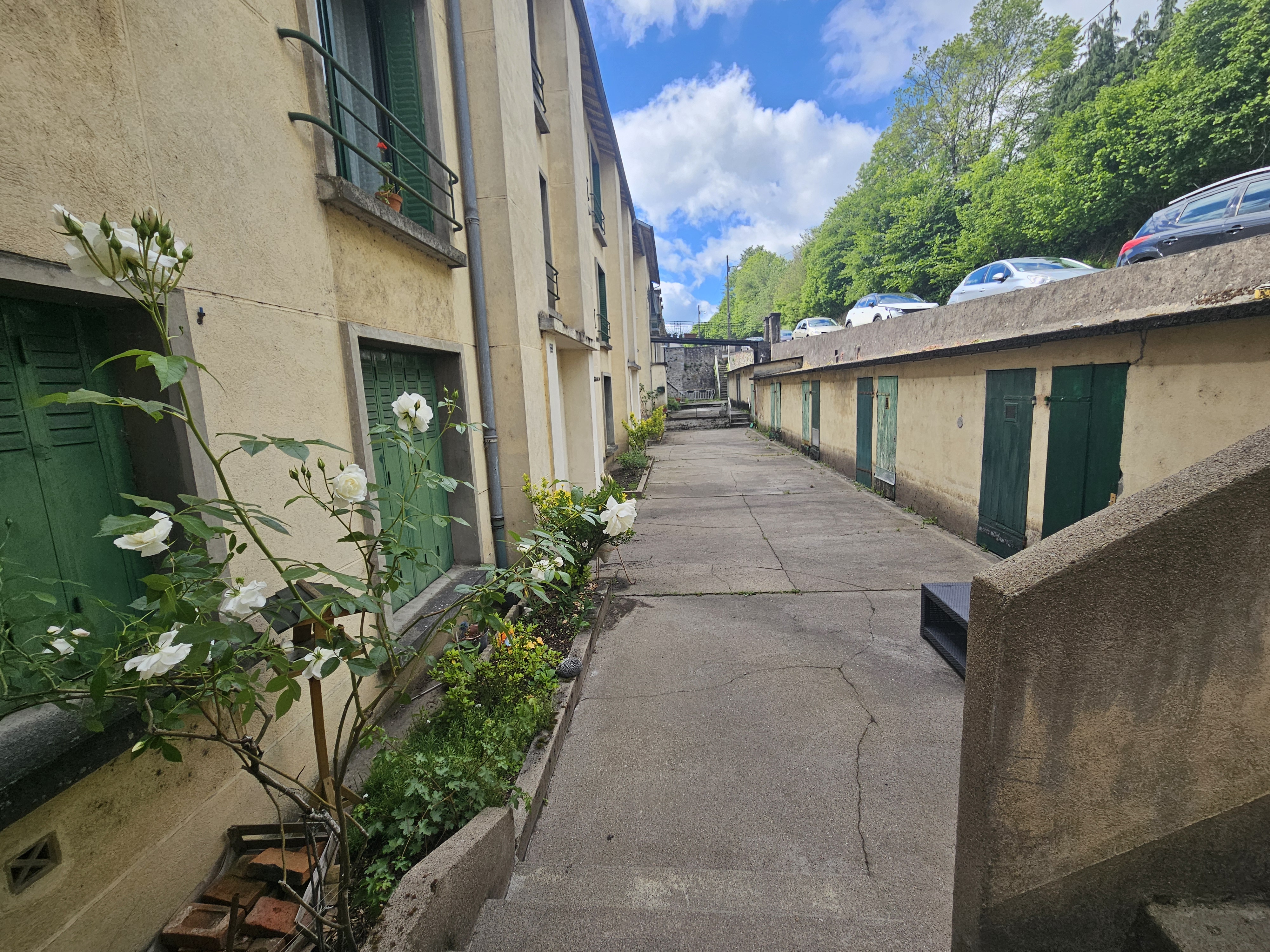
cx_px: 635
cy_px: 476
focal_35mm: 13
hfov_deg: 106.2
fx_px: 477
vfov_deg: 89.9
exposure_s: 1/1044
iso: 50
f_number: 2.2
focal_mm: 2.2
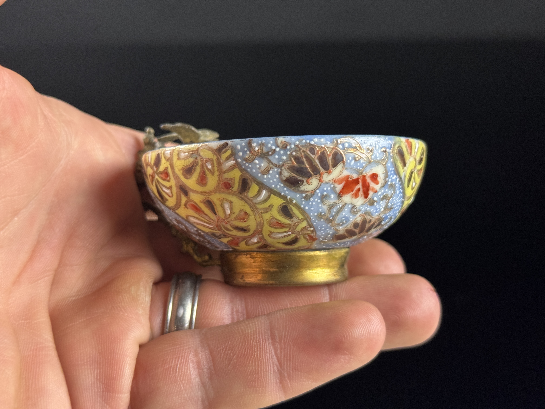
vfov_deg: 30.3
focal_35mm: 48
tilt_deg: -29.0
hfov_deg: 39.7
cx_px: 272
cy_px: 204
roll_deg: +0.5
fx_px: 756
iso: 400
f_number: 1.78
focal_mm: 6.76
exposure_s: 1/40
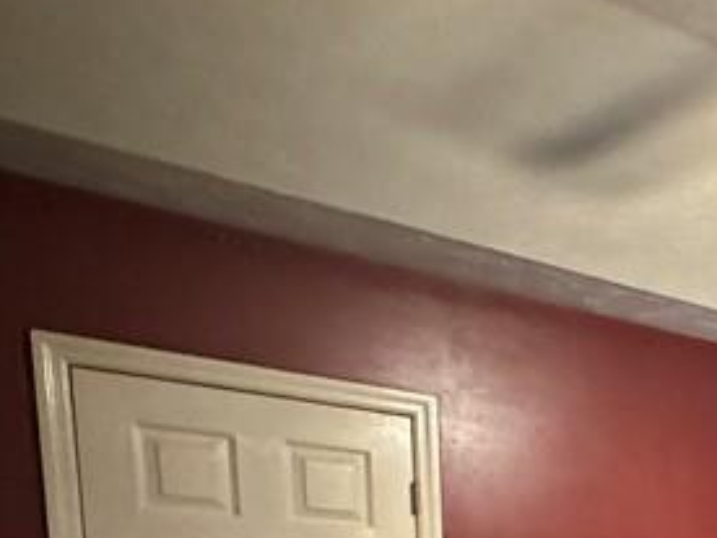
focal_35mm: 52
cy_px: 764
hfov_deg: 26.5
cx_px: 1076
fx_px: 1077
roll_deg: -2.4
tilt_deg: -6.3
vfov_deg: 23.5
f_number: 2.2
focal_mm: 2.22
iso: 1000
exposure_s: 1/40
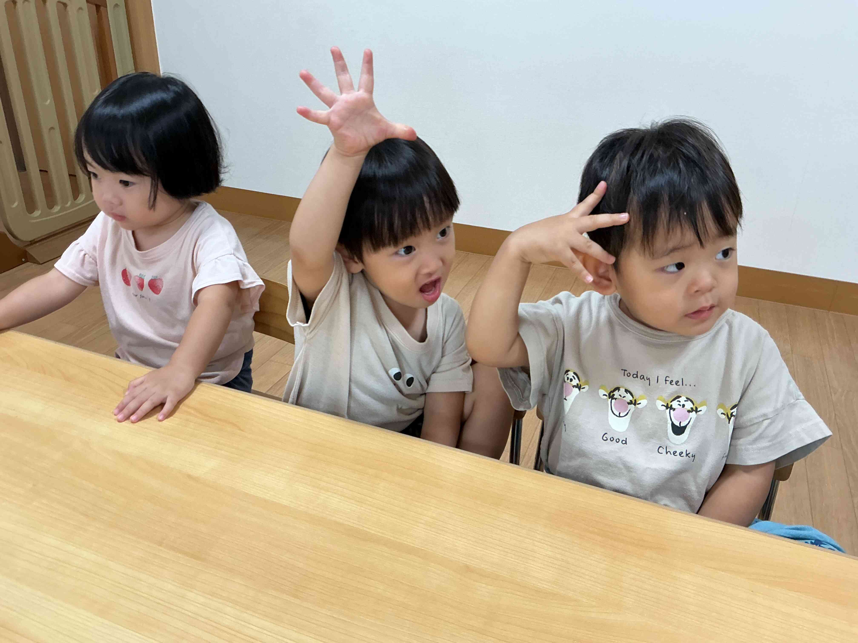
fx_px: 719
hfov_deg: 61.7
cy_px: 322
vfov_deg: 48.2
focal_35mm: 29
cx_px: 429
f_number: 1.8
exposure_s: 1/60
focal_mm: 3
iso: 50
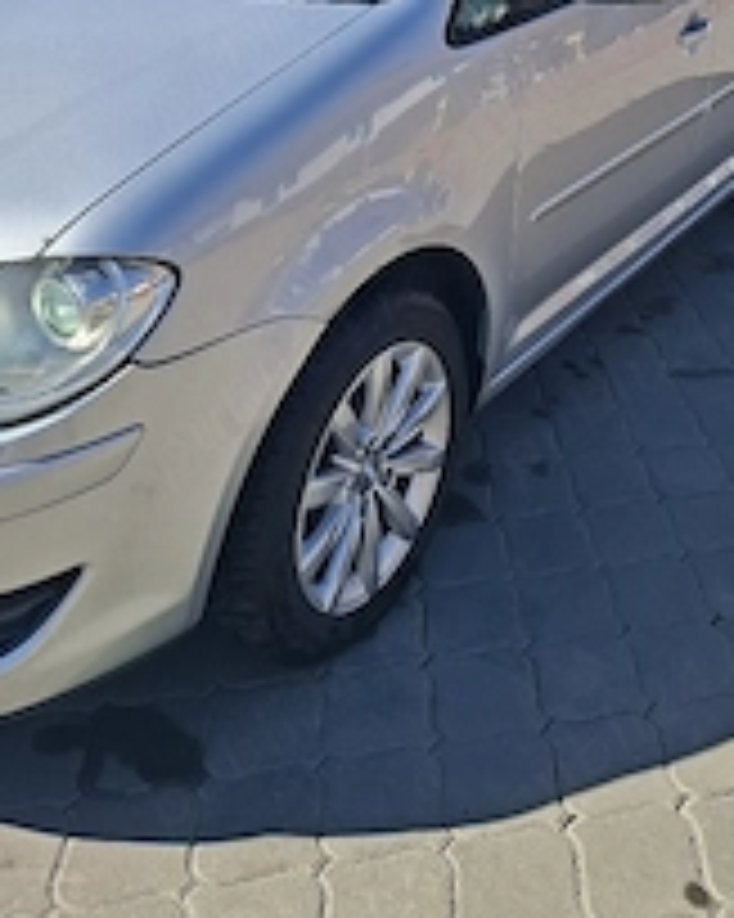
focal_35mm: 44
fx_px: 1196
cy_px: 72
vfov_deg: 38.7
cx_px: 383
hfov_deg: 34.1
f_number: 1.8
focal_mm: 5.54
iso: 50
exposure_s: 1/2500
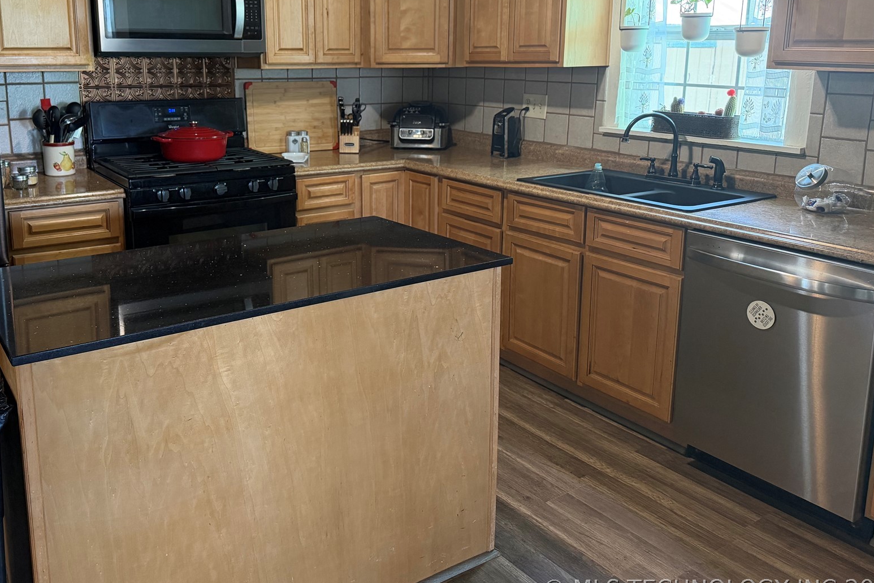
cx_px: 366
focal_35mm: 31
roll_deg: -0.3
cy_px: 200
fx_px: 753
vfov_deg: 41.8
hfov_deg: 60.0
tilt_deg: -11.0
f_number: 1.78
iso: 320
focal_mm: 6.76
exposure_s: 1/60
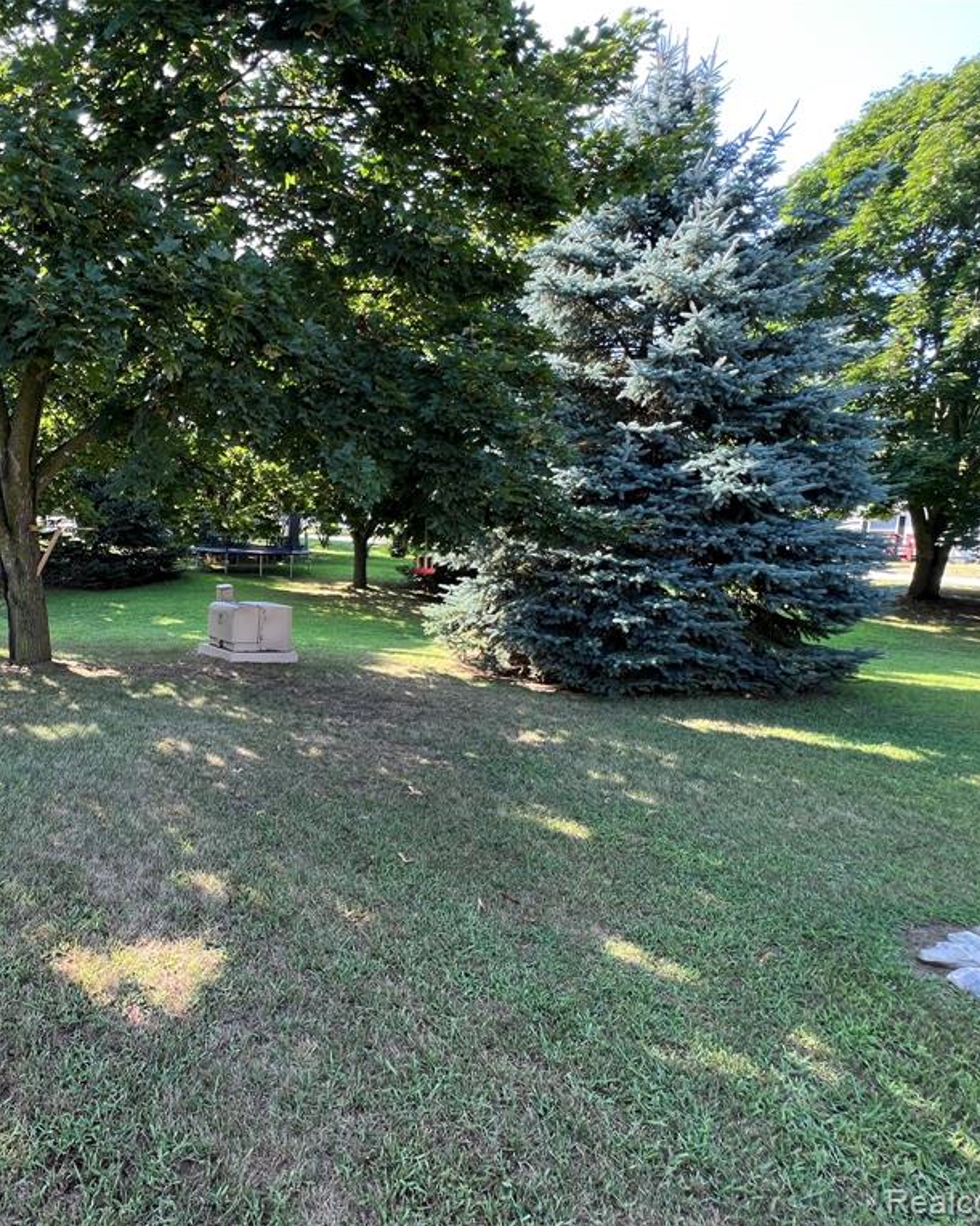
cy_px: 611
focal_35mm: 17
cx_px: 228
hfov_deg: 70.9
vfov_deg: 89.6
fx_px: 616
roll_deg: -2.3
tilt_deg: -8.6
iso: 40
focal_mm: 1.57
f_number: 1.8
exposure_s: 1/99
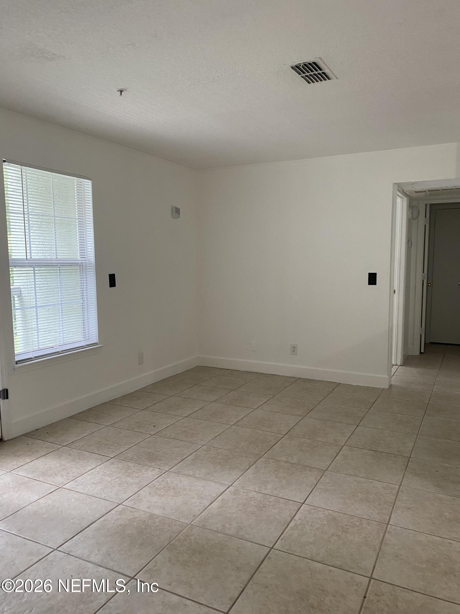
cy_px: 307
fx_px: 461
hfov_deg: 53.1
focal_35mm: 26
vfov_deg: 67.3
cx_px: 230
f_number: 1.8
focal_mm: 4.25
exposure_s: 1/60
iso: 125
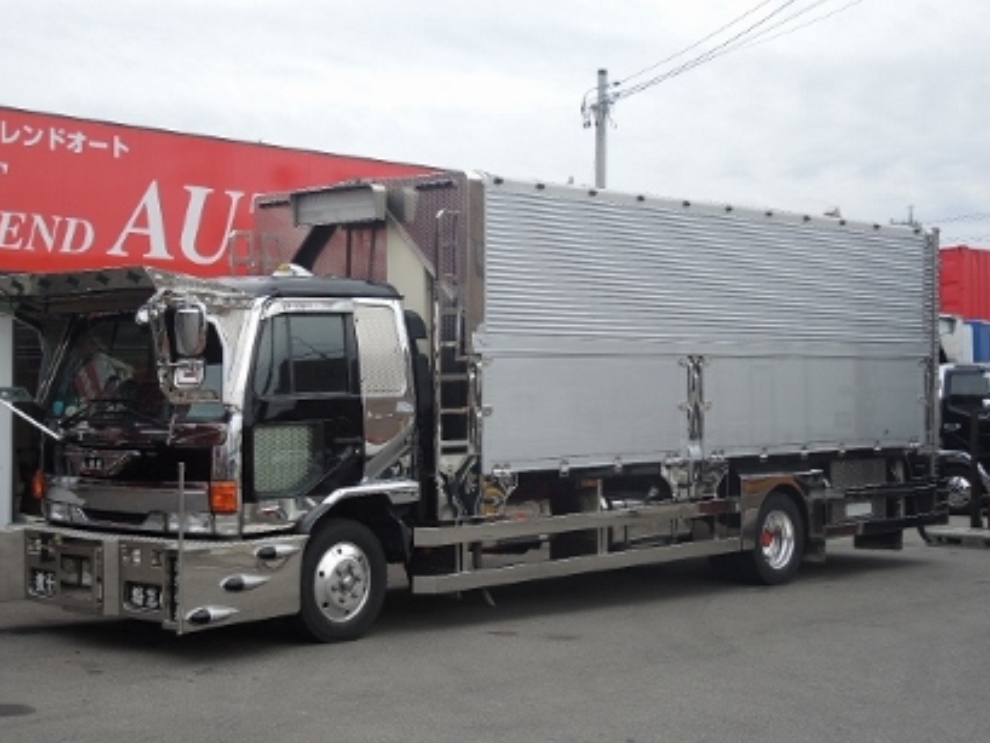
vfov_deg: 27.0
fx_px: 1545
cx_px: 428
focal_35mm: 54
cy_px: 385
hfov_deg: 35.5
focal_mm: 9.9
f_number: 2.5
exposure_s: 1/400
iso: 80
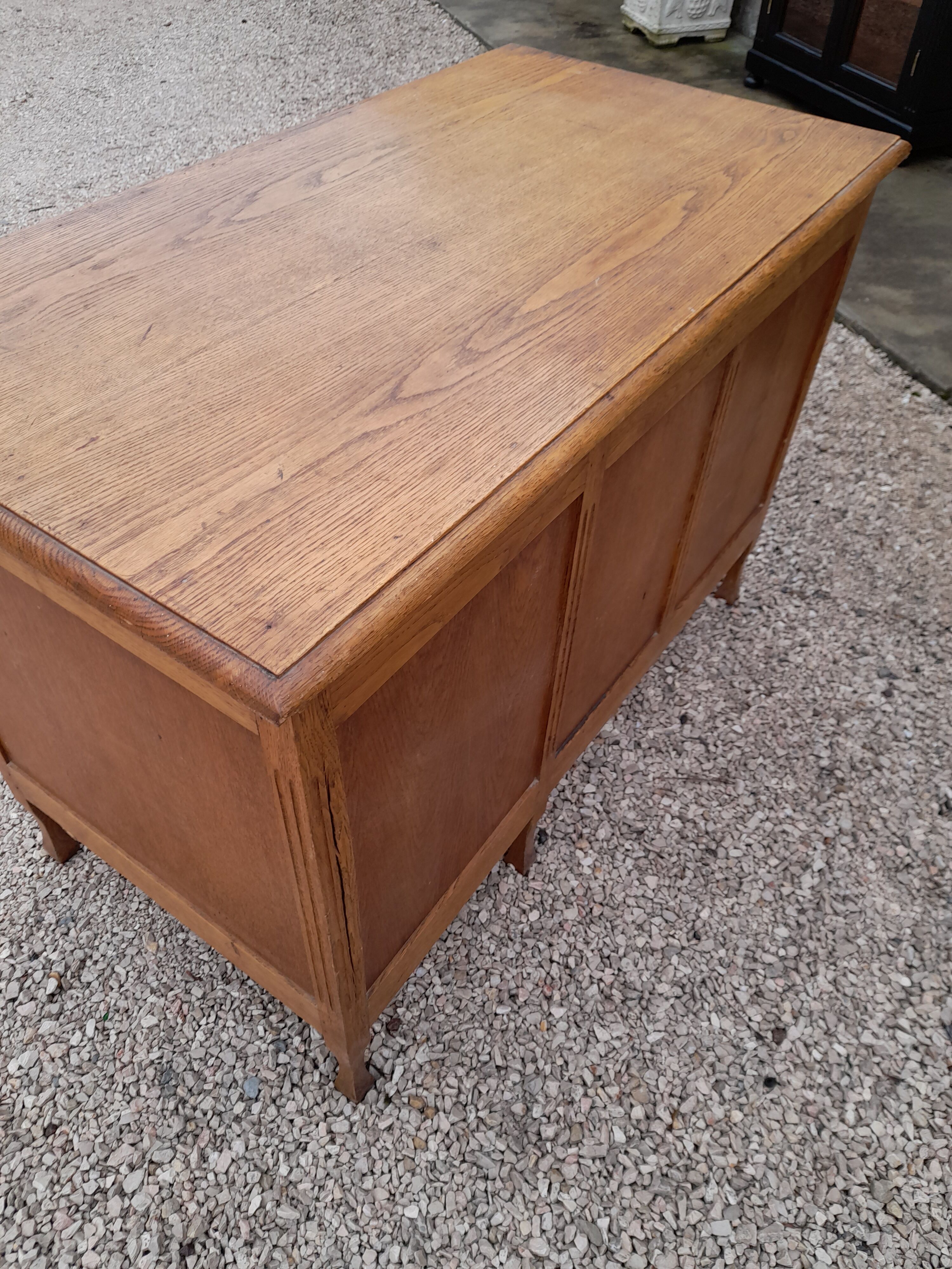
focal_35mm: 25
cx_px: 476
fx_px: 917
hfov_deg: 54.9
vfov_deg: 69.4
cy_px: 634
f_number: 2
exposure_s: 1/100
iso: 20
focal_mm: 4.6
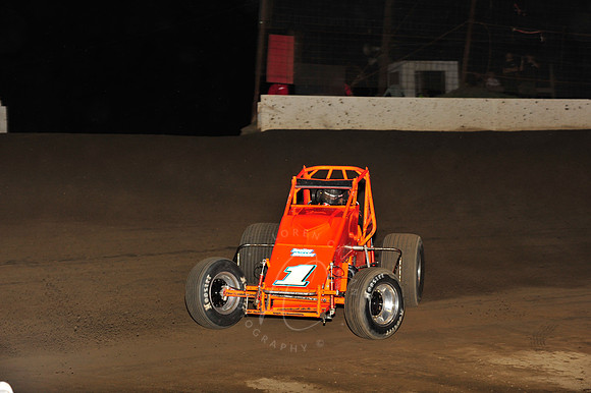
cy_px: 196
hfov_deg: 20.4
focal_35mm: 100
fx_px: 1641
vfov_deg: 13.7
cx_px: 296
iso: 800
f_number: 6.3
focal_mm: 100
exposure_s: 1/320
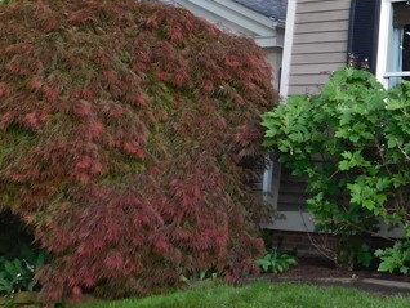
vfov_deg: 18.9
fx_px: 877
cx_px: 556
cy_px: -53
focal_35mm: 74
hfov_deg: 22.9
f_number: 3
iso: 125
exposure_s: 1/50
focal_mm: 4
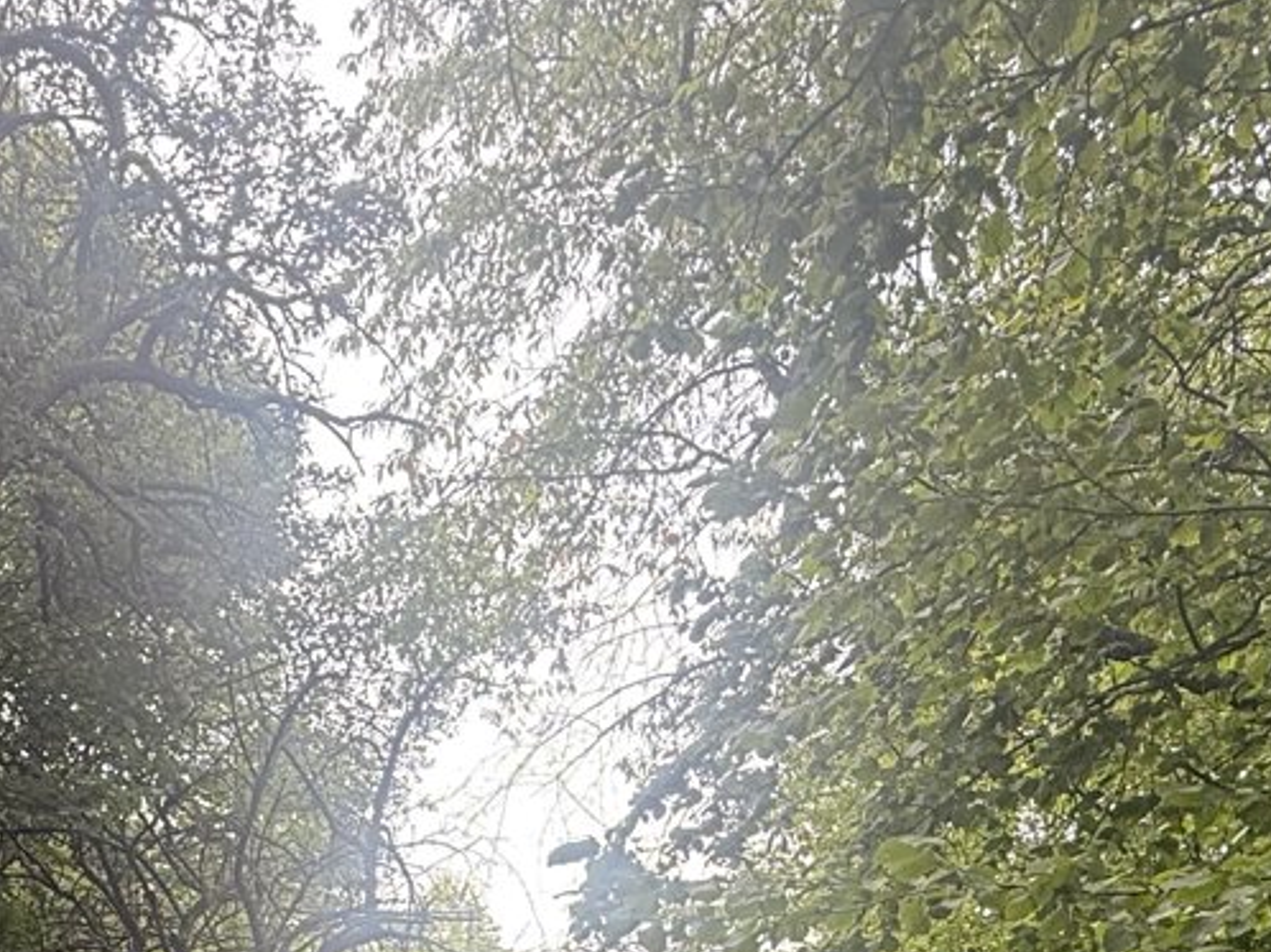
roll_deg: -0.3
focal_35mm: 45
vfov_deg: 26.3
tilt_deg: -1.6
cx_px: 362
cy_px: 1297
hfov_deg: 41.2
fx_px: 1651
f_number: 2.2
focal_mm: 2.22
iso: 64
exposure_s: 1/139
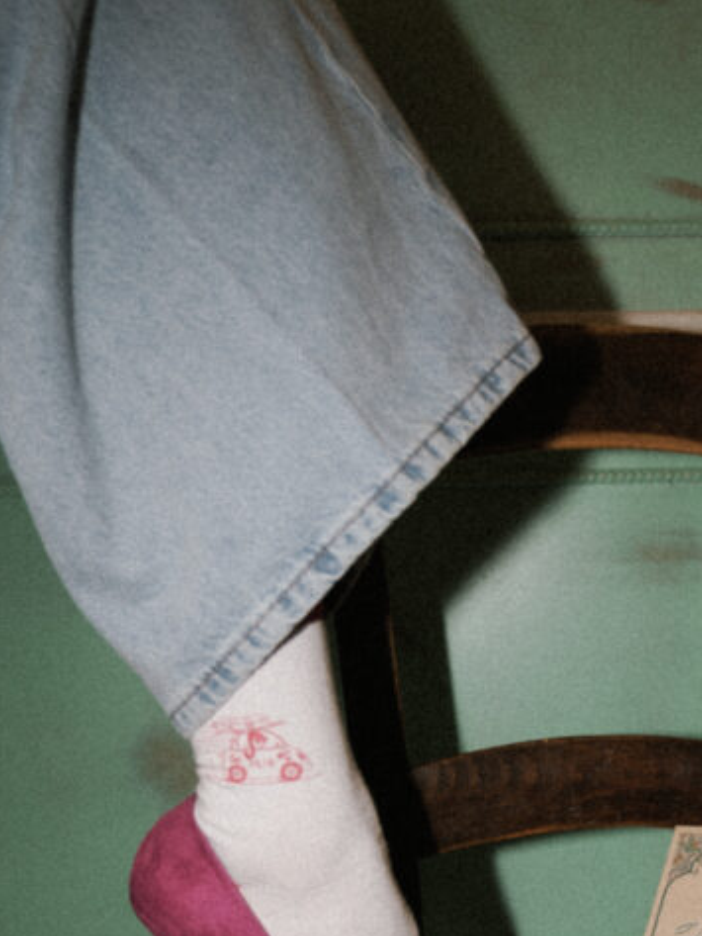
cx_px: 622
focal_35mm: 51
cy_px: 964
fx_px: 1378
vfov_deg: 33.8
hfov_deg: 27.6
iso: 50
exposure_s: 1/125
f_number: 4
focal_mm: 24.5
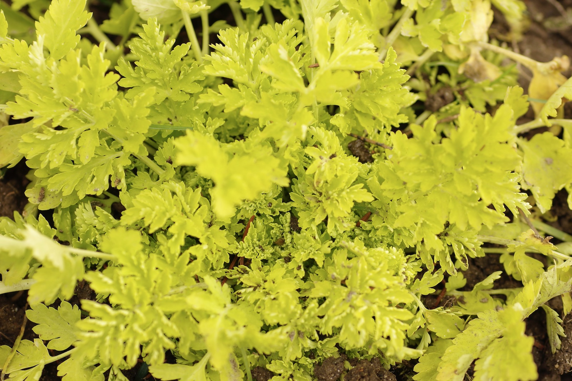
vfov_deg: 13.0
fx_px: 1667
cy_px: 190
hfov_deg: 19.5
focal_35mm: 105
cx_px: 286
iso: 100
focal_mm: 70
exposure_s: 1/80
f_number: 4
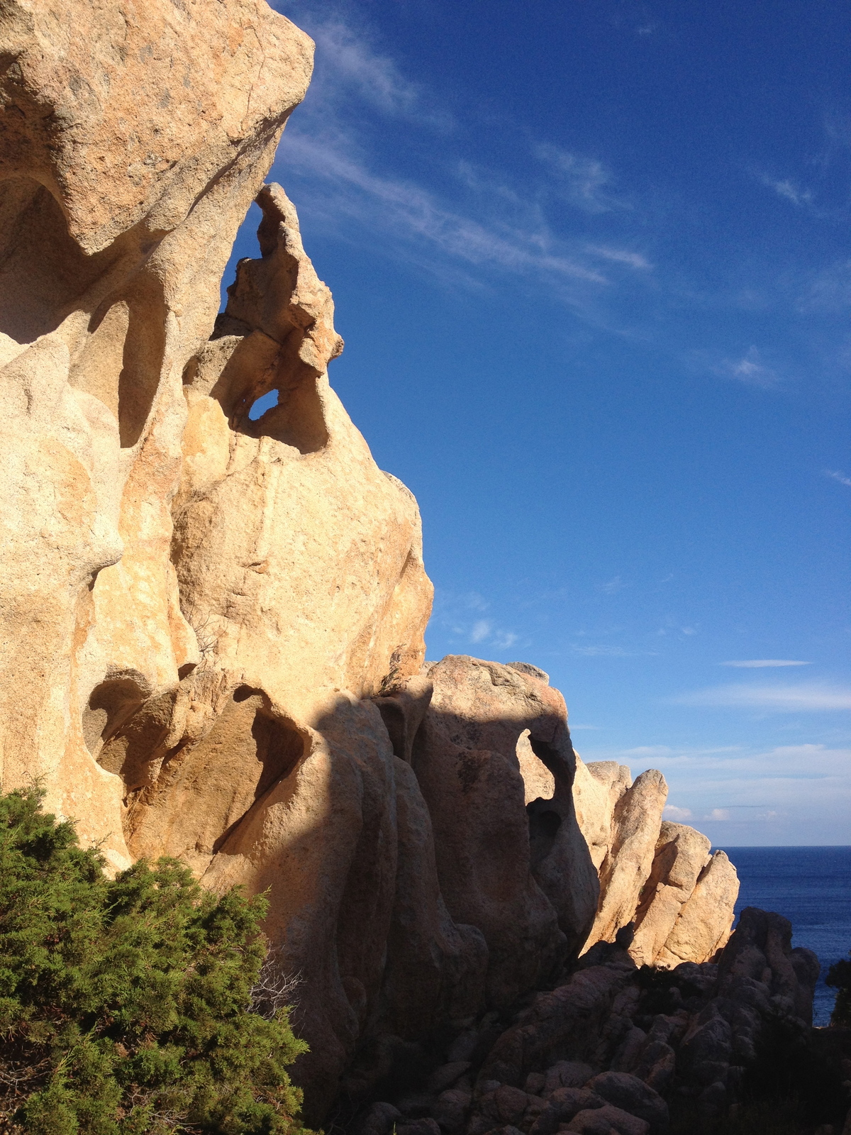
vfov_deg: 52.6
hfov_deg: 40.7
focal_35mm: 35
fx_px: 1147
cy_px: 568
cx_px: 426
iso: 64
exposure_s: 1/2045
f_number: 2.4
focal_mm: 4.28
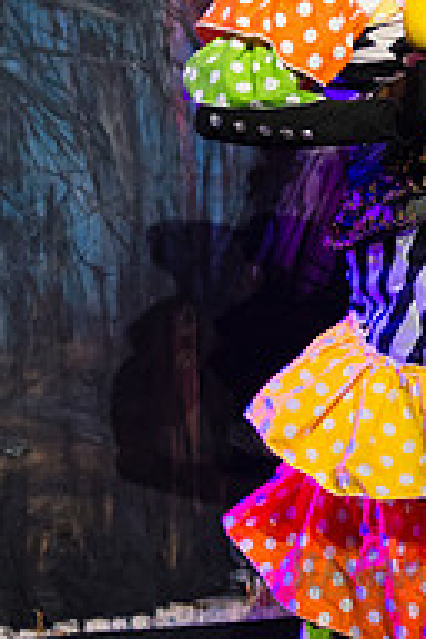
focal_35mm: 82
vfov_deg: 24.7
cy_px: 243
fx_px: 1455
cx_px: 436
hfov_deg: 16.3
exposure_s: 1/400
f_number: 2
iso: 3200
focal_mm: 35
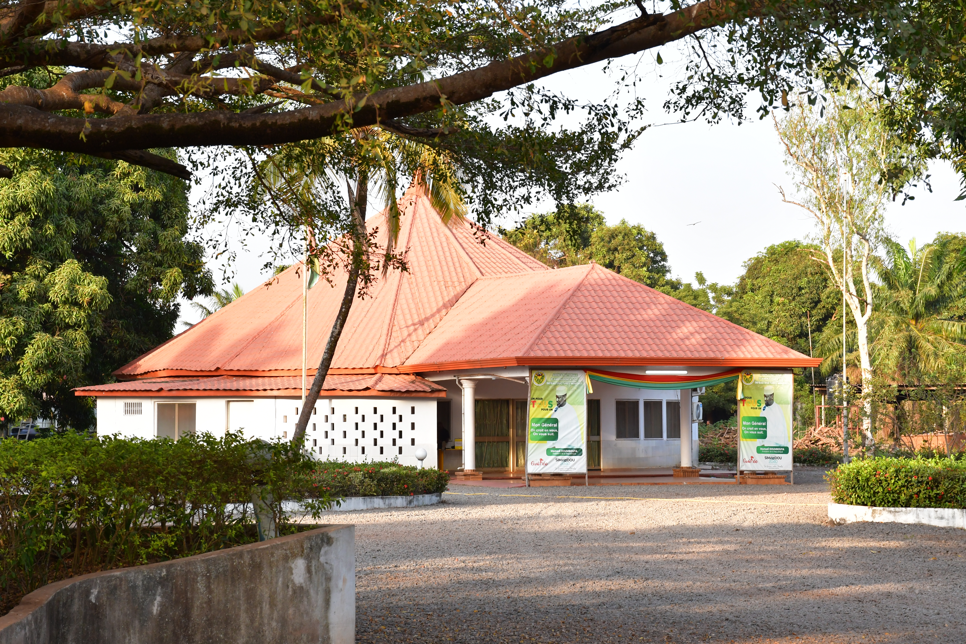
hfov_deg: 21.9
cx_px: 483
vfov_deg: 14.7
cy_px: 322
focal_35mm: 93
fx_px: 2495
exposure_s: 1/160
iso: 800
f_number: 10
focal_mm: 62
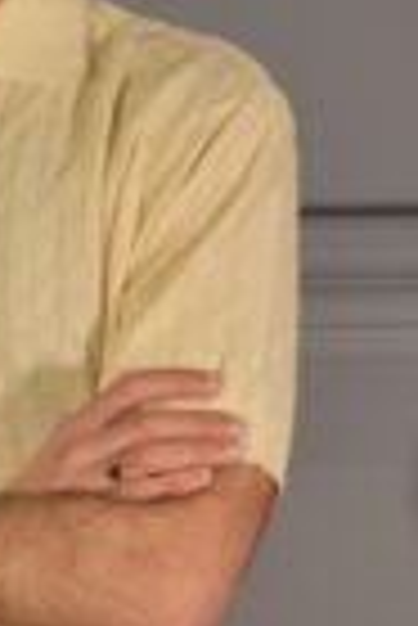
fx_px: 5889
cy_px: 356
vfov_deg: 6.1
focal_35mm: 339
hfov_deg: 4.0
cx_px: -184
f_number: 5.3
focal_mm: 70
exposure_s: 1/125
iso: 1100
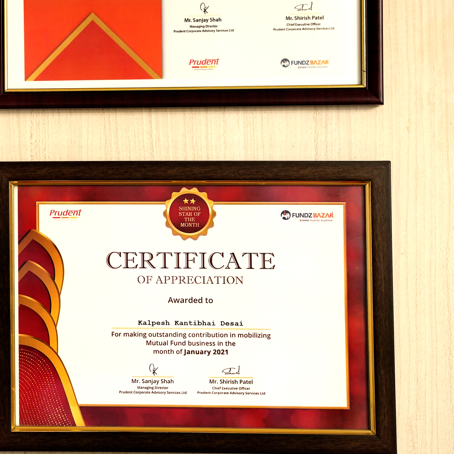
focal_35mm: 162
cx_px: -42
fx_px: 2404
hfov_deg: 10.7
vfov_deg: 10.8
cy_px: 136
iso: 1250
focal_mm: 85
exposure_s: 1/125
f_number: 3.5
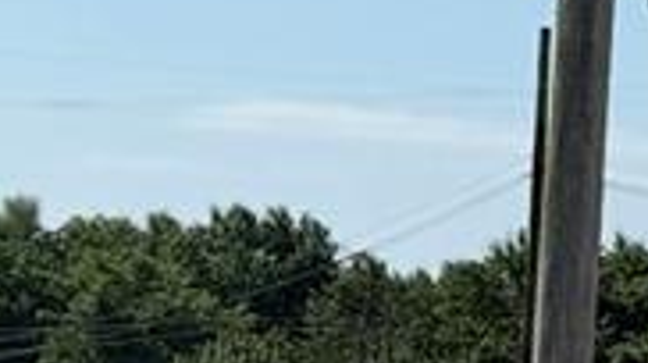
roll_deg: -1.0
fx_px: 5047
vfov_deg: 4.1
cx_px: 1762
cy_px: 174
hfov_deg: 6.8
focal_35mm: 294
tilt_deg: +4.5
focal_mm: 6.76
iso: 80
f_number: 1.78
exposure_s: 1/9901
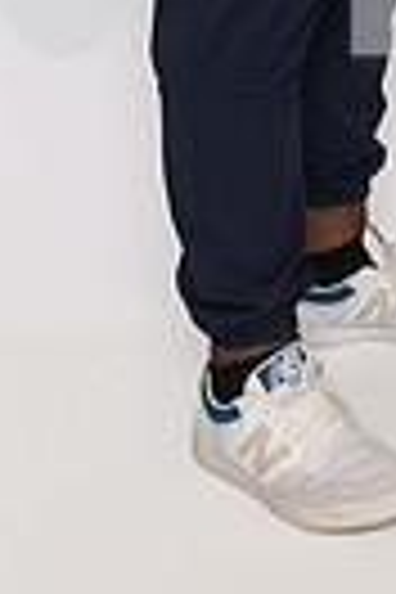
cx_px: 513
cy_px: -396
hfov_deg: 10.9
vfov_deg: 15.0
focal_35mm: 123
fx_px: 2029
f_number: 8
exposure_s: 1/320
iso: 640
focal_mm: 36
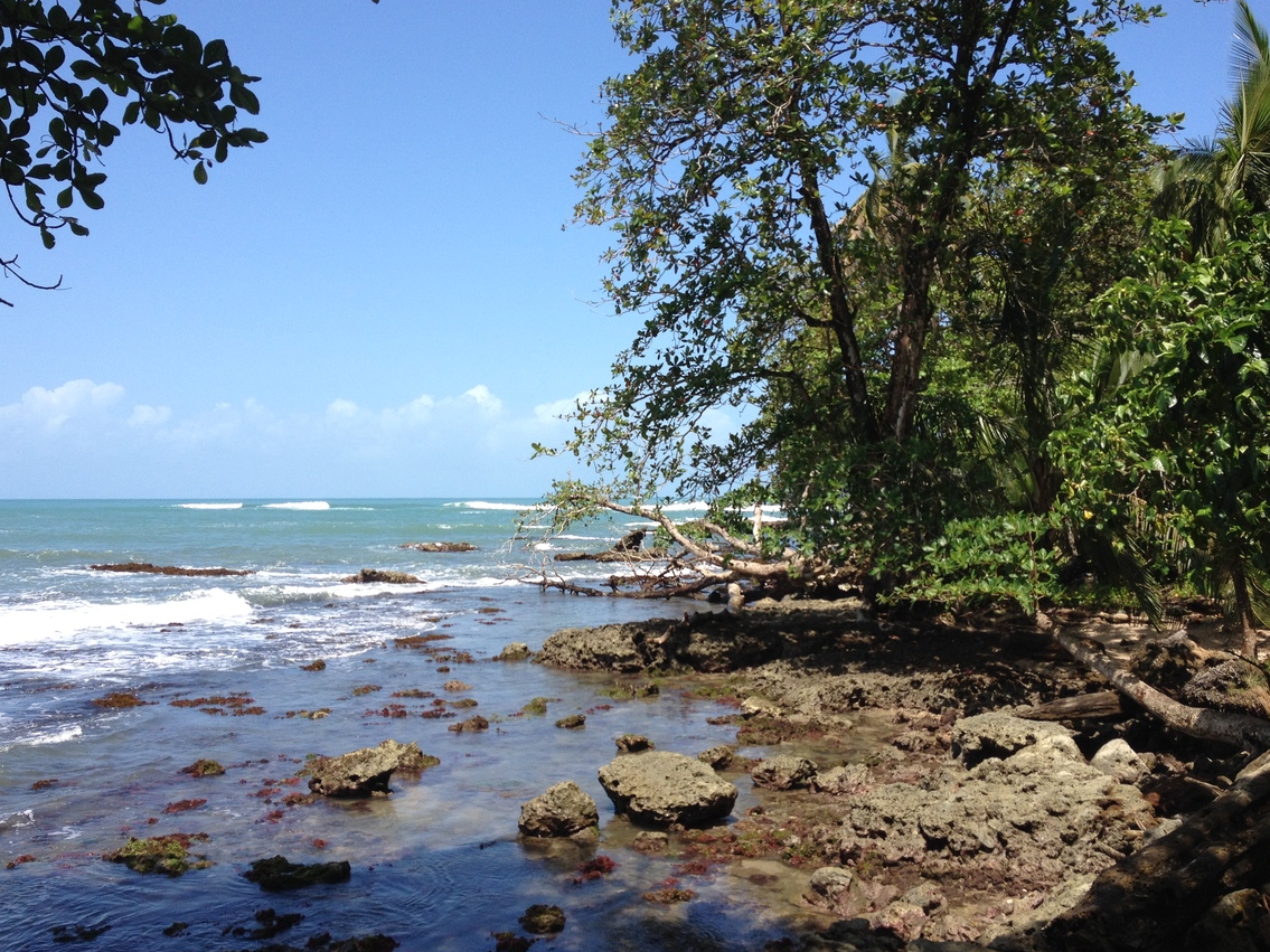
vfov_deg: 38.7
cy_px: 454
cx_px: 629
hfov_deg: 50.1
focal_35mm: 37
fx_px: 1357
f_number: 2.4
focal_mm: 4.28
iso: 50
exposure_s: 1/1346
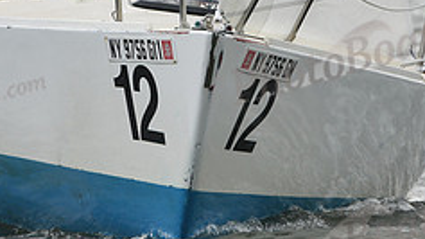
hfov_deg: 4.3
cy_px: -10
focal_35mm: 501
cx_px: 140
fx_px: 5643
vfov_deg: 2.4
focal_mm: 195
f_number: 5
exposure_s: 1/1250
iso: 320
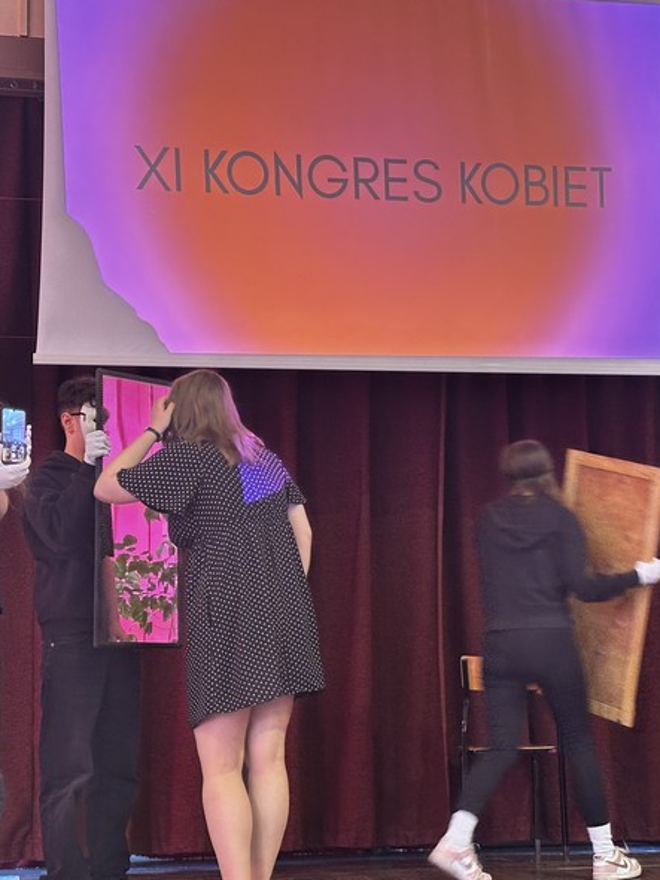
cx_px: 369
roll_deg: +1.7
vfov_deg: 29.8
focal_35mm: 65
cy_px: 444
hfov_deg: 22.6
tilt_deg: +10.0
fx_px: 1653
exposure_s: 1/33
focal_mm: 6.86
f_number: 1.78
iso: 200
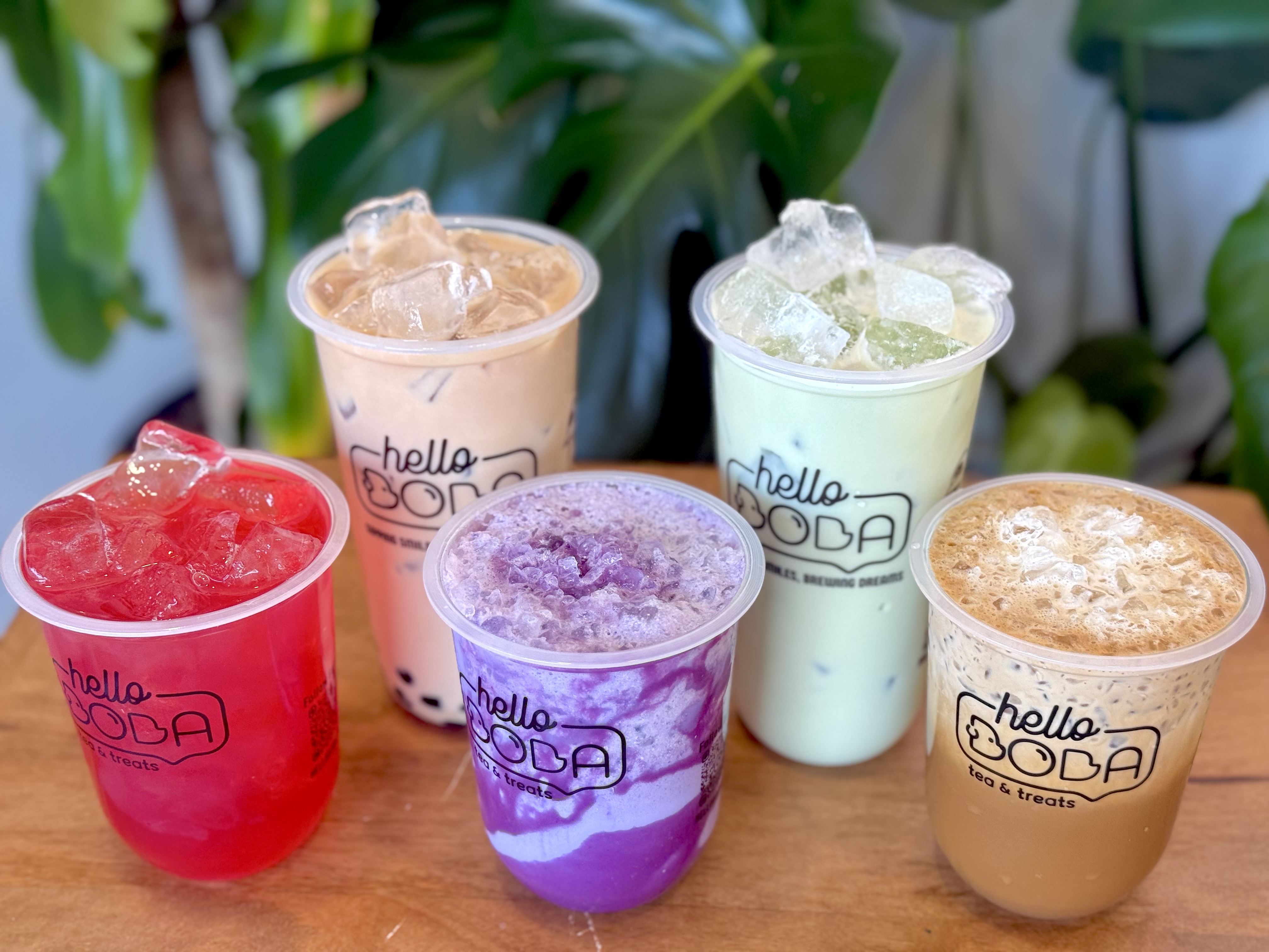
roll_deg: +0.0
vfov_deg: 30.3
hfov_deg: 39.7
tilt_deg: -30.7
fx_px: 1760
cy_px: 476
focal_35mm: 48
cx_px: 634
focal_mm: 6.76
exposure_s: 1/128
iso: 80
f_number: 1.78
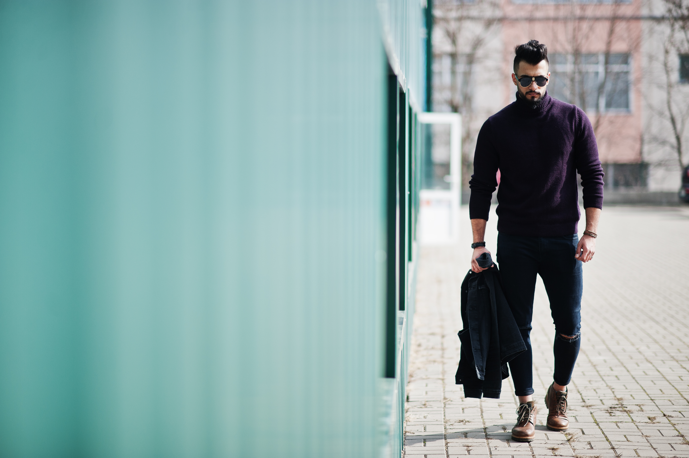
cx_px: 344
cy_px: 229
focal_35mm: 85
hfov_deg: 23.9
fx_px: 1626
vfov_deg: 16.1
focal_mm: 85
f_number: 1.4
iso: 200
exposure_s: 1/6400
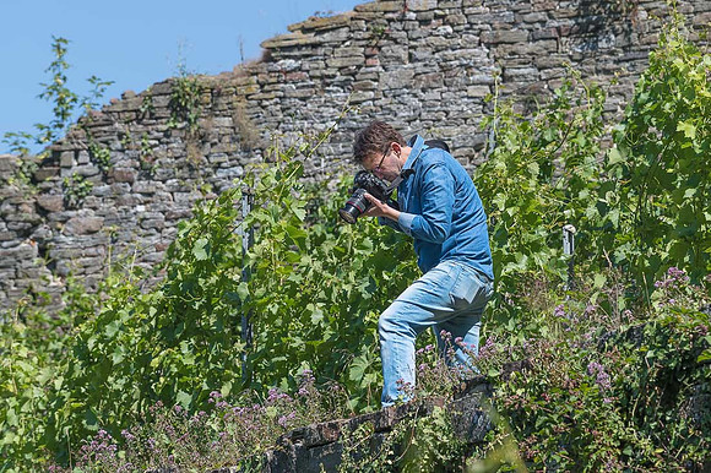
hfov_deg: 8.5
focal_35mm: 241
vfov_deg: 5.7
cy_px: 202
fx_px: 4761
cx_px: 422
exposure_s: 1/400
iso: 200
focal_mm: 200
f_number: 8
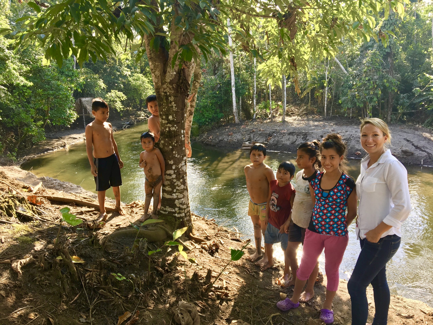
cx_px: 216
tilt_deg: -11.3
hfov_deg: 61.7
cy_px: 162
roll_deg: +0.1
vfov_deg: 48.2
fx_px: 363
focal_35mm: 29
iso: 25
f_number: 2.2
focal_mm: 4.15
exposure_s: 1/120
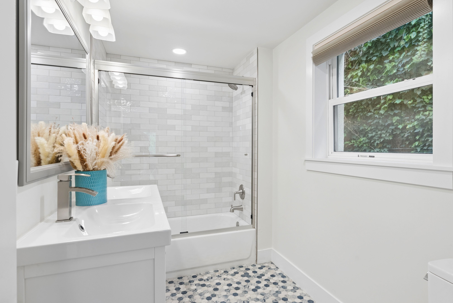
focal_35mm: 19
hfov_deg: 86.8
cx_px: 234
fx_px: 239
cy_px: 151
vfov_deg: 64.6
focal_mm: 18
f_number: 8
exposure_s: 1/40
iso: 500
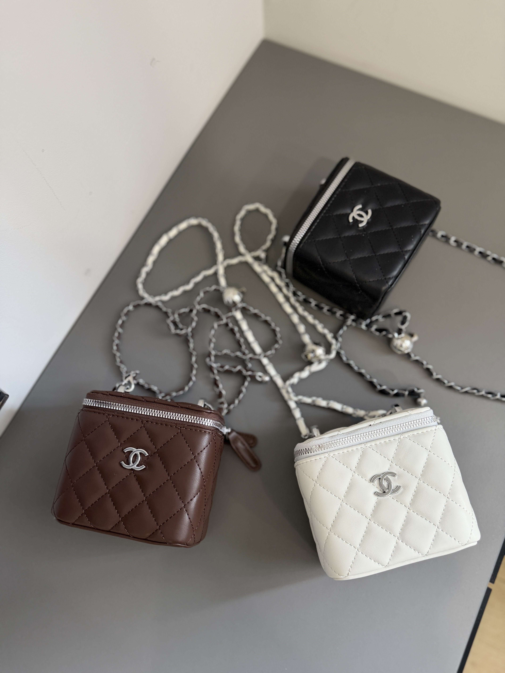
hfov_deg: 56.8
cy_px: 336
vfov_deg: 71.6
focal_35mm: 24
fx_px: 467
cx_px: 252
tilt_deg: -71.8
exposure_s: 1/60
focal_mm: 6.76
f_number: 1.78
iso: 320
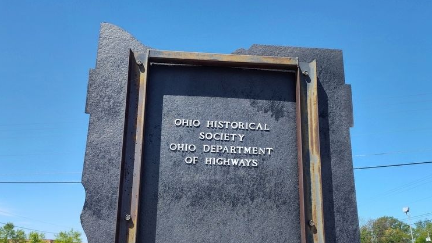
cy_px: 171
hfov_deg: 69.8
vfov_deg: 42.1
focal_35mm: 27
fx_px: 309
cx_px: 212
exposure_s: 1/1263
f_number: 1.8
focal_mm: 5.56
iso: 100
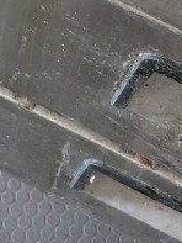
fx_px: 693
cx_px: 93
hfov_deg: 15.0
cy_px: -117
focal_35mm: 99
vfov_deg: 17.8
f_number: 1.8
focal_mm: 6.7
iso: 500
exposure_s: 1/24
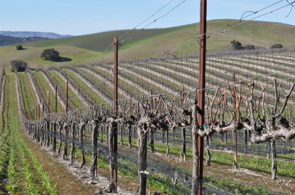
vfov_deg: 18.1
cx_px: 148
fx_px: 613
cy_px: 98
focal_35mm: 75
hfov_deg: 27.0
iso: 200
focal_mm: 50
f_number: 9
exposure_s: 1/320
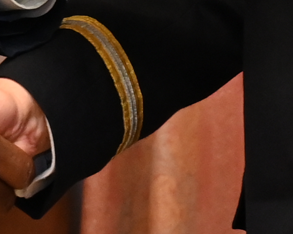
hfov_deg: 3.9
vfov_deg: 3.1
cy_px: -323
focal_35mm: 498
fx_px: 4317
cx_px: -11
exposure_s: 1/160
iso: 3200
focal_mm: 56
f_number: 5.6
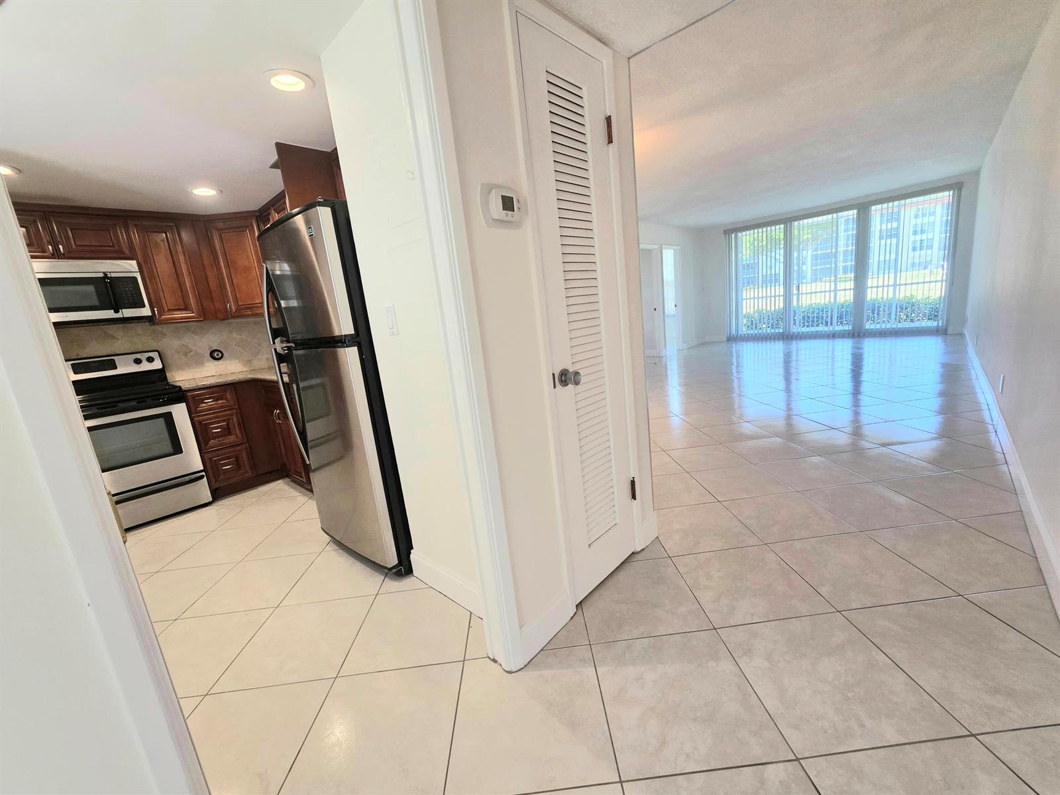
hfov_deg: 106.2
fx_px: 398
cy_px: 398
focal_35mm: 13
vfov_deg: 89.9
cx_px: 530
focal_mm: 2.2
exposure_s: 1/120
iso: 125
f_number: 1.9
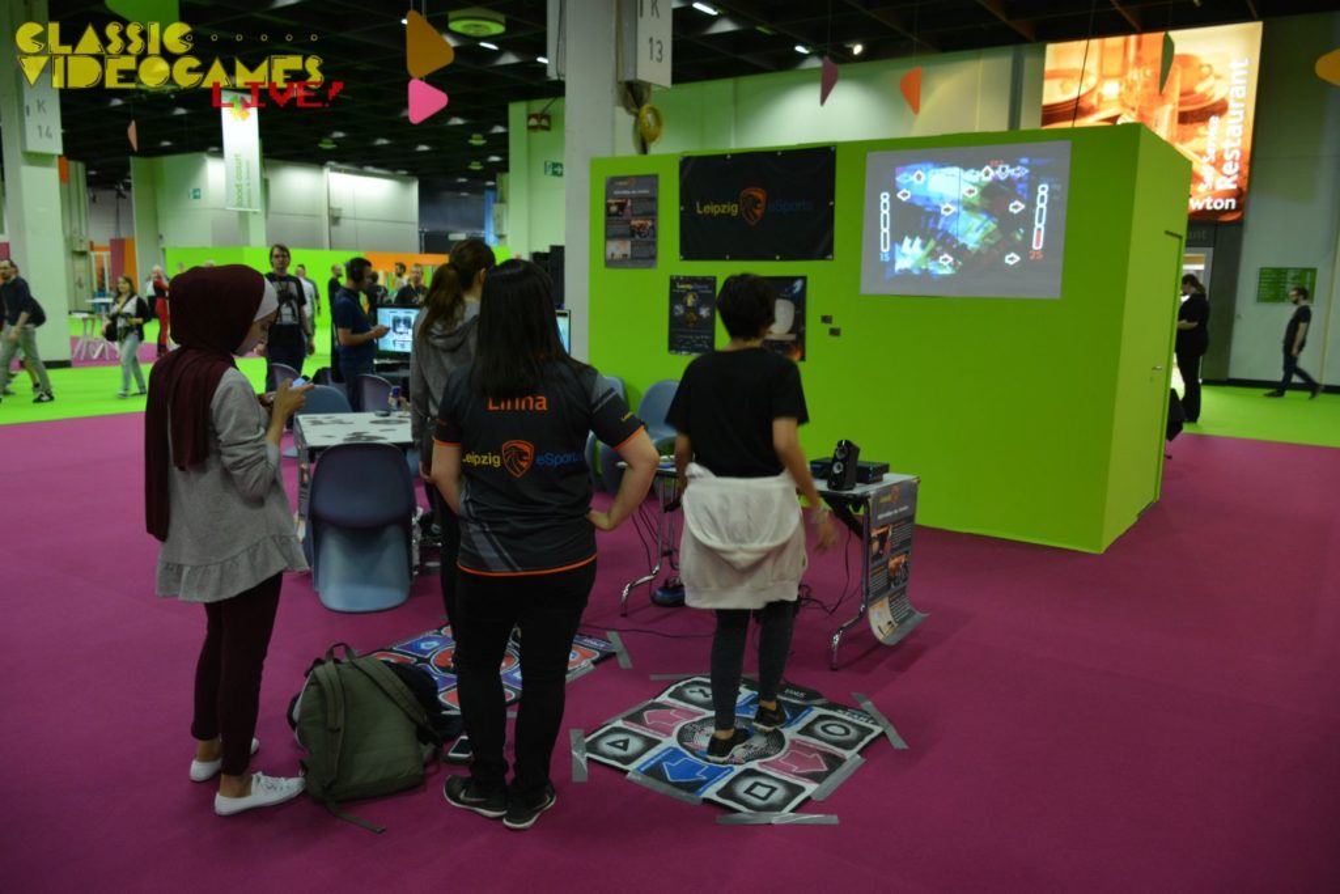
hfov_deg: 67.4
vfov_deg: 47.9
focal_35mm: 27
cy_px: 447
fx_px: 1005
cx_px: 670
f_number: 3.5
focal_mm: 18
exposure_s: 1/30
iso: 900
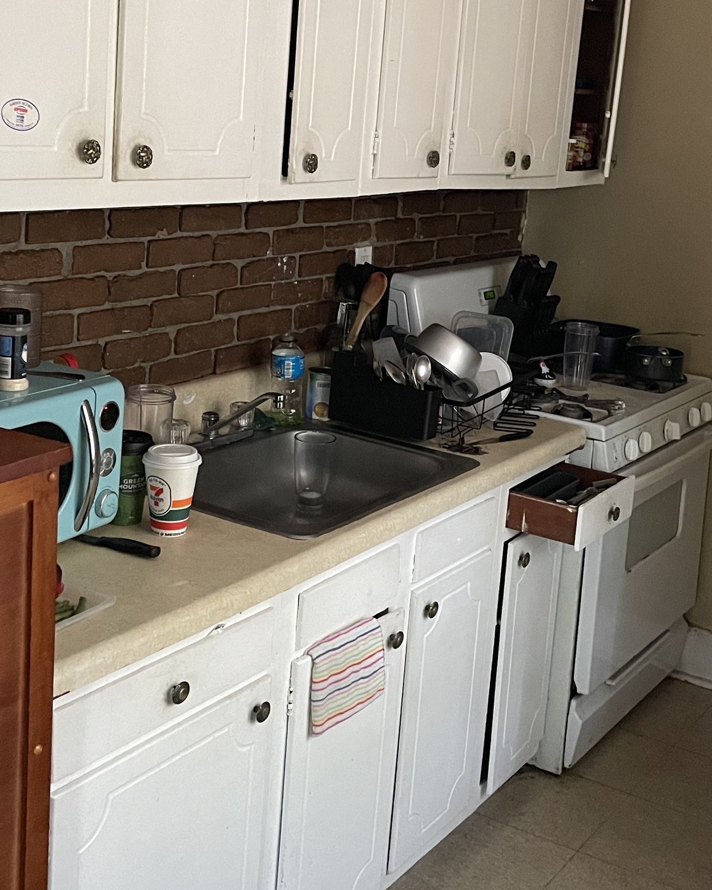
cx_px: 472
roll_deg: -5.2
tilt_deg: -13.8
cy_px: 364
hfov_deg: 30.0
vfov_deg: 37.2
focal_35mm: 50
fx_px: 1317
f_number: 1.6
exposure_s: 1/40
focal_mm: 4.2
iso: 640
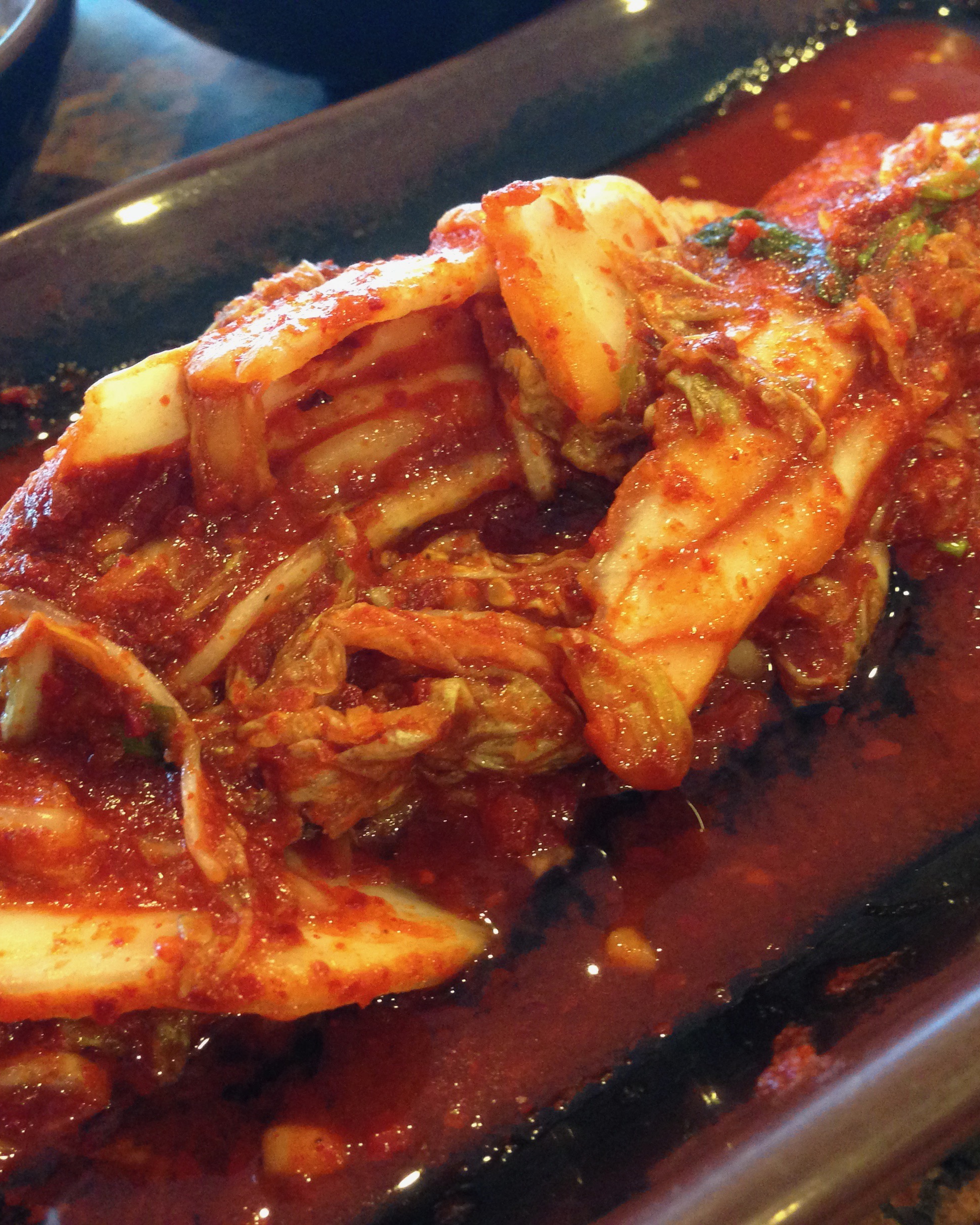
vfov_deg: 42.9
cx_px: 571
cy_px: 613
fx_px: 1559
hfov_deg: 34.8
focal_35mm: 43
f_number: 2.4
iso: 250
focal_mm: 4.12
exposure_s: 1/20
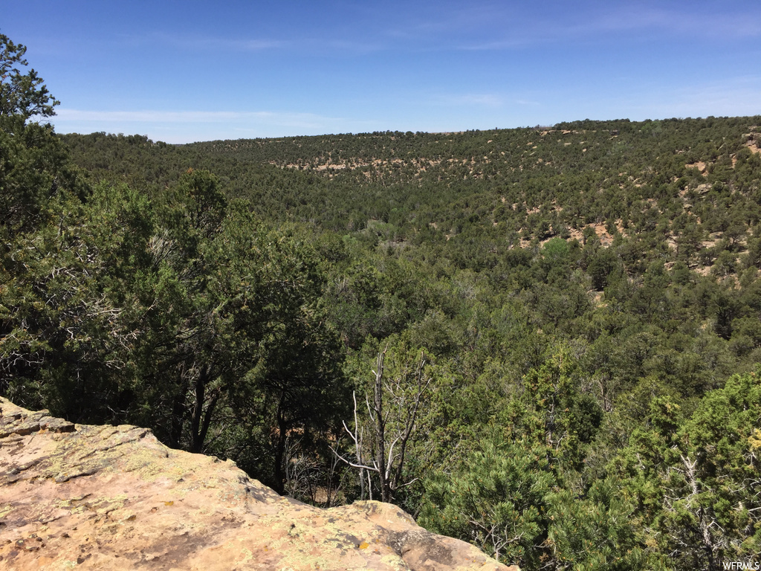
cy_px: 286
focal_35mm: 29
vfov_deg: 48.2
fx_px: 638
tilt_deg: -13.8
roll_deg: -1.0
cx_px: 380
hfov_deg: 61.7
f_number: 2.2
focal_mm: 4.15
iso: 32
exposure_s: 1/1980
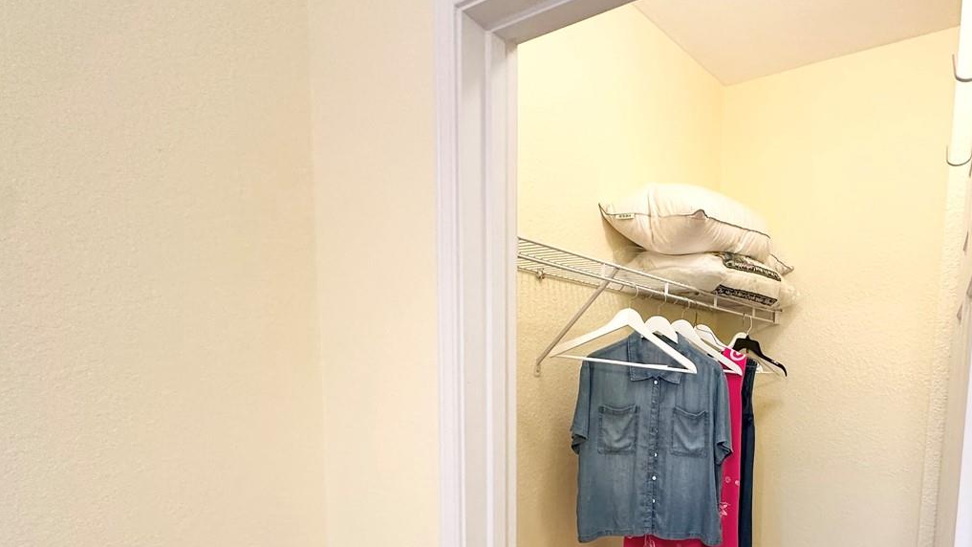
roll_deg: -2.6
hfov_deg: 72.7
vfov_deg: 44.9
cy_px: 449
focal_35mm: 24
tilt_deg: -6.1
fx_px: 619
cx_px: 689
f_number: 2.2
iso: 250
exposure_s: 1/60
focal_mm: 2.22
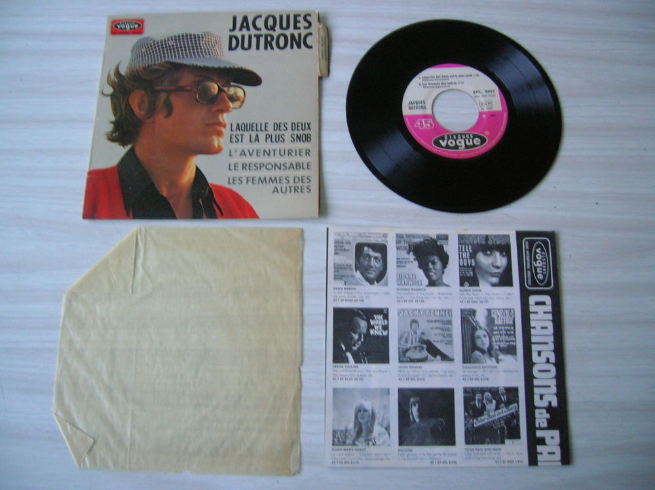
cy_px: 245
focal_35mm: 34
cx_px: 328
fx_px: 643
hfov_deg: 54.0
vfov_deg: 41.7
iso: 141
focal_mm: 5.7
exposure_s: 1/4.1
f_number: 2.9
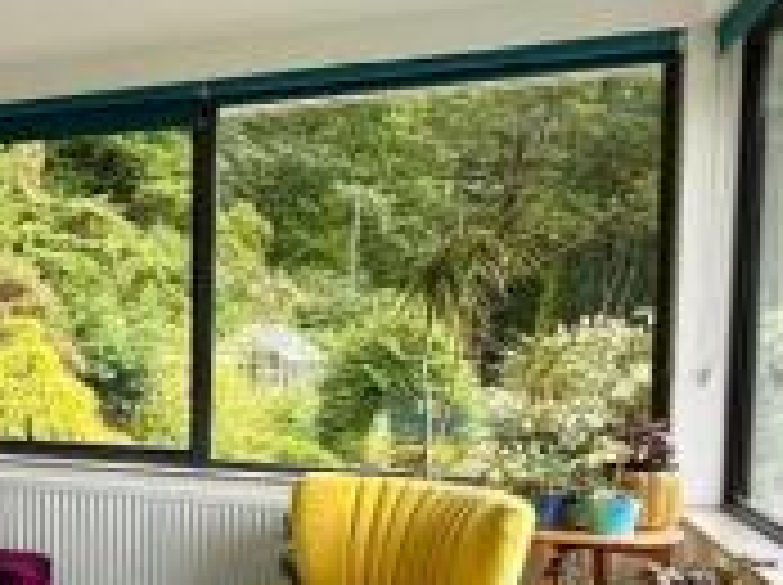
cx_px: -200
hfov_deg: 32.1
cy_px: 380
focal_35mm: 47
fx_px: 1062
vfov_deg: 30.6
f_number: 2.2
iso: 50
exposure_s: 1/140
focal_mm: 2.22
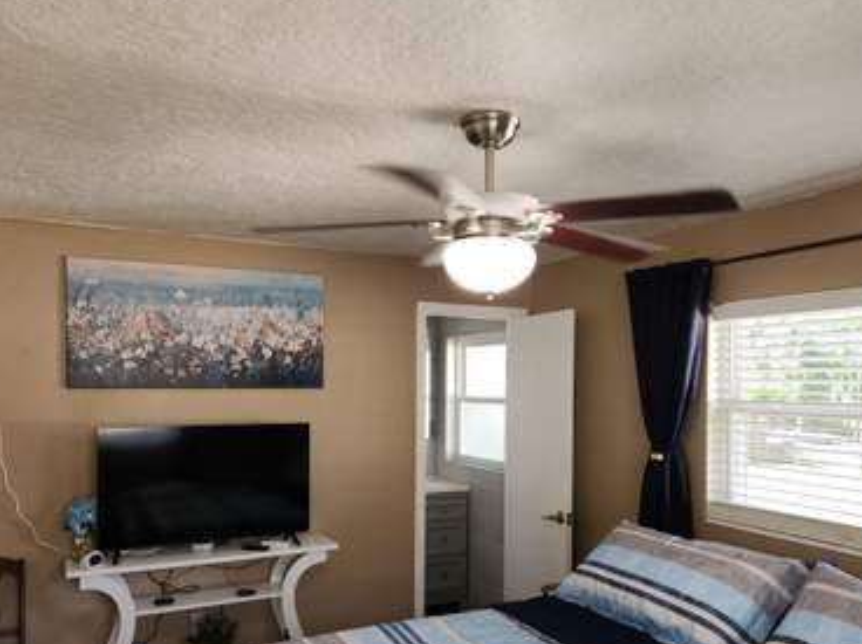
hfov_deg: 60.0
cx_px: 447
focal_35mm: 30
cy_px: 388
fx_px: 746
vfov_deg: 46.4
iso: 50
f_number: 1.8
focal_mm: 5.4
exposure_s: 1/60
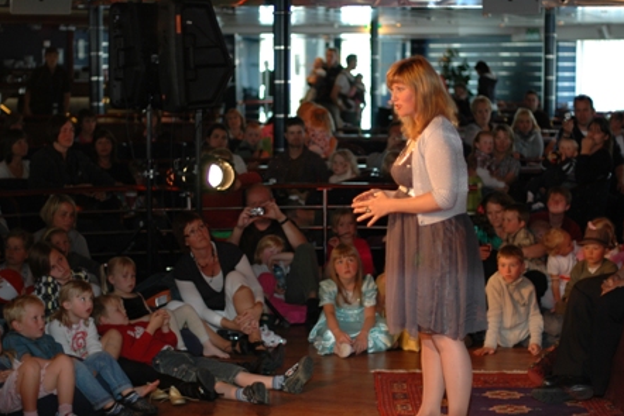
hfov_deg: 26.6
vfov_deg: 18.0
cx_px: 313
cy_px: 209
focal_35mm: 76
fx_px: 1318
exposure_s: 1/50
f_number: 1.4
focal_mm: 50
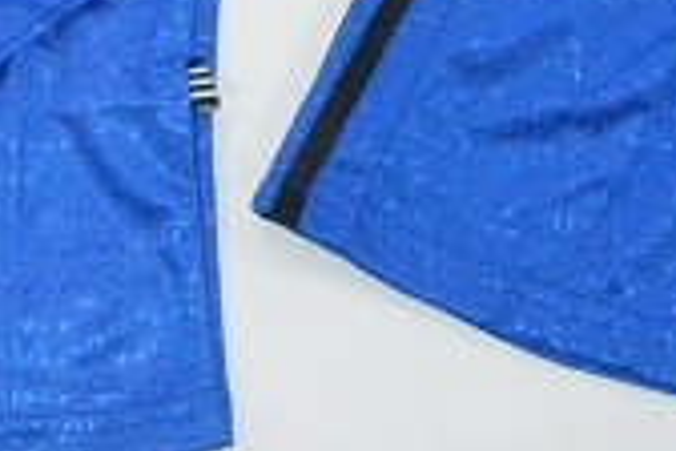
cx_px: 221
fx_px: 3211
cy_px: -342
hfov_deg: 12.0
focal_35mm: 171
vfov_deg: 7.8
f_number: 20
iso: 6400
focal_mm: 24
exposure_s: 1/200
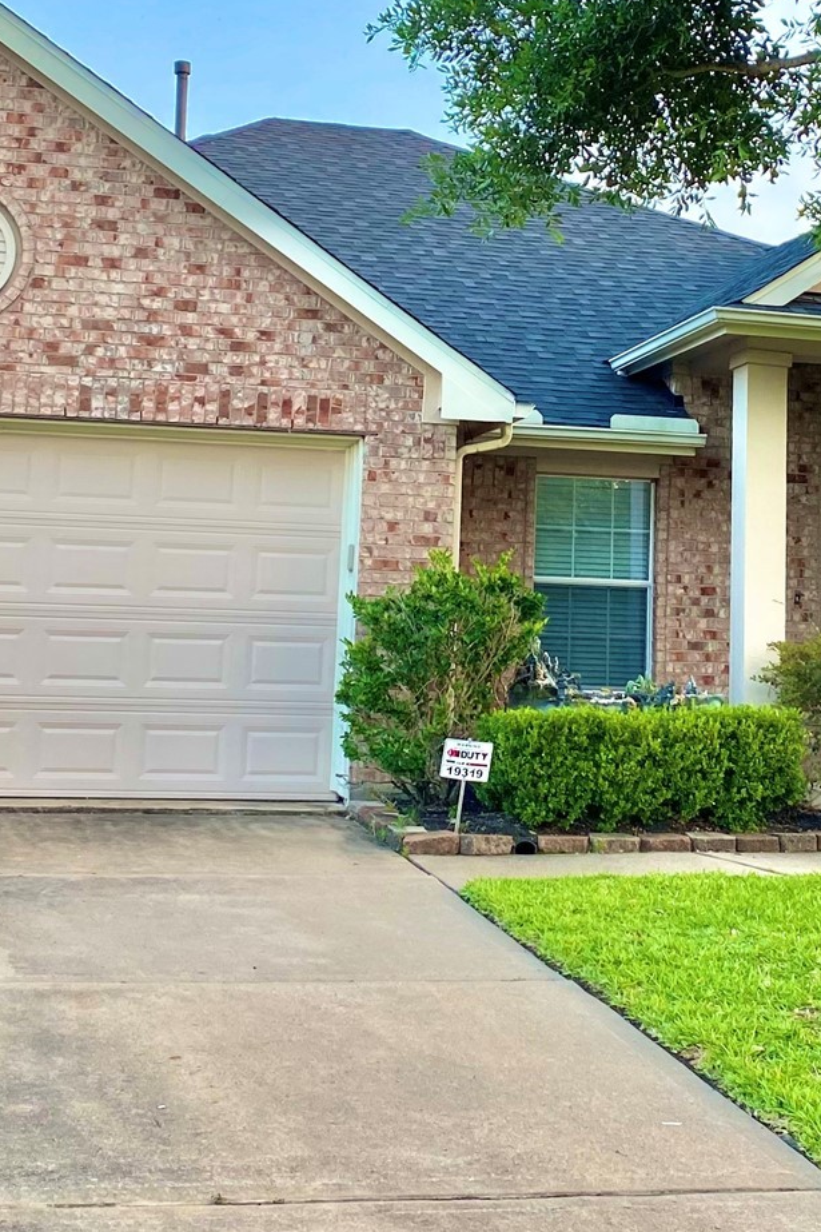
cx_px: 526
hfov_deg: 22.5
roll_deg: -2.0
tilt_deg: +8.2
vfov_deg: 33.1
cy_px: 390
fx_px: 2053
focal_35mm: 60
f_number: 1.8
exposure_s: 1/122
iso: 50
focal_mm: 4.25
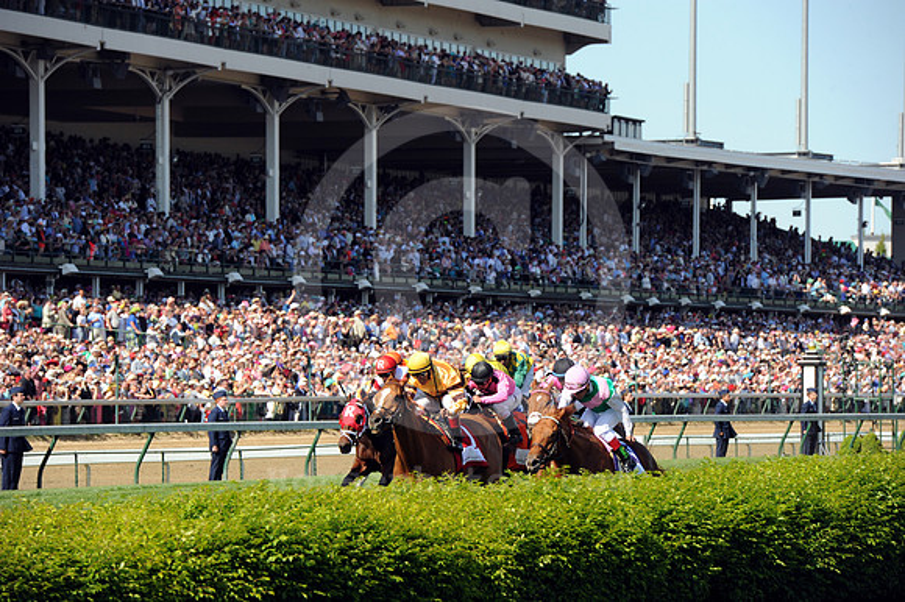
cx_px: 452
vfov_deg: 6.9
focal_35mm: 200
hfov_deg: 10.3
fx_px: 5025
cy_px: 301
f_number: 8
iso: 1000
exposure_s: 1/1600
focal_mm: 200
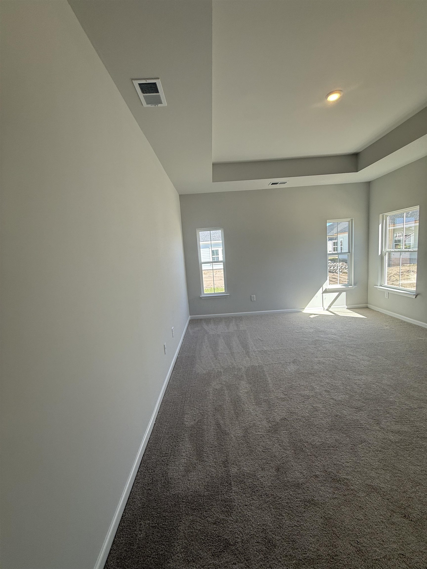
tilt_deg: -8.1
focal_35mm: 14
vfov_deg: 102.1
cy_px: 284
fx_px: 230
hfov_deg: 85.7
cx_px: 214
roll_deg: +3.3
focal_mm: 2.22
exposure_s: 1/155
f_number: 2.2
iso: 64
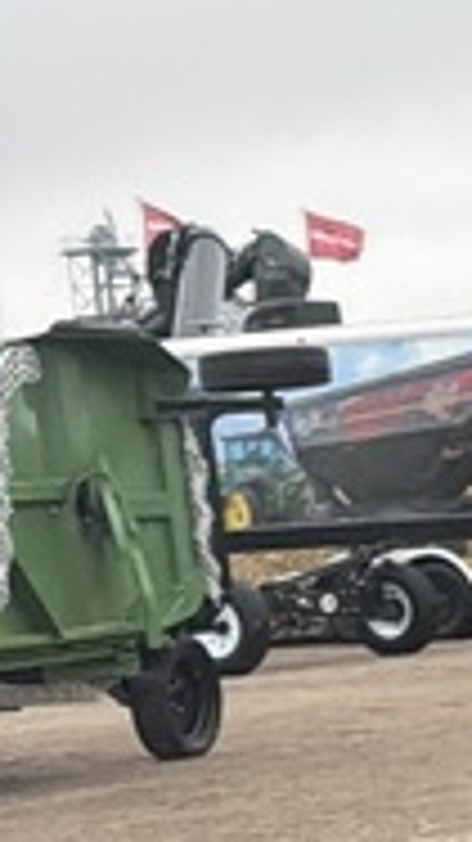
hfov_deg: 7.4
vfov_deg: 14.9
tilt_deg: -5.2
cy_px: 716
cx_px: 1483
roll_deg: +4.6
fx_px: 3186
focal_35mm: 143
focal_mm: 6.76
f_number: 1.78
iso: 320
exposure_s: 1/2801
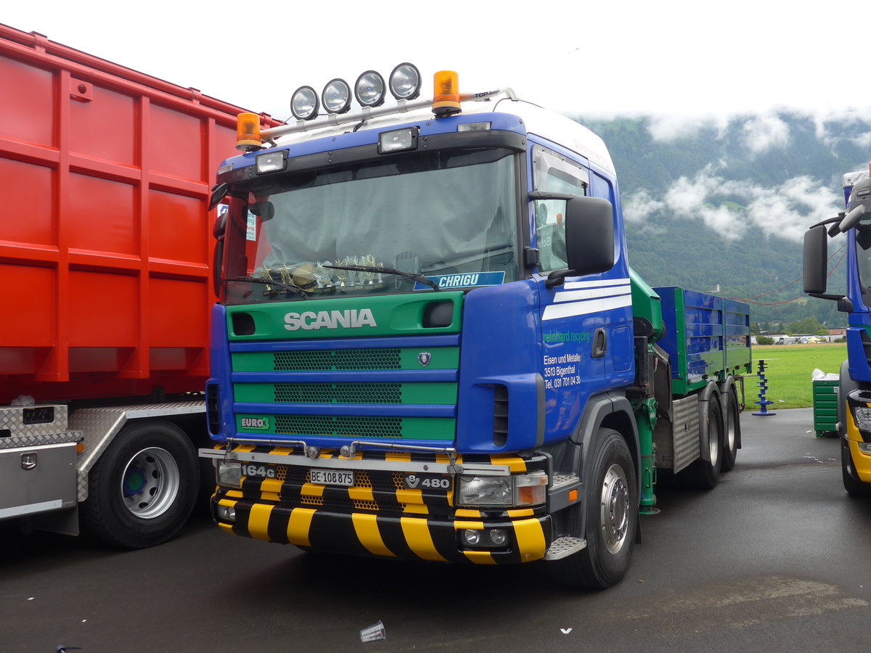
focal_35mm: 31
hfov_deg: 58.4
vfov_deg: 45.4
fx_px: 780
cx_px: 436
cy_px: 326
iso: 80
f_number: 2.8
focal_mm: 6.5
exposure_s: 1/320
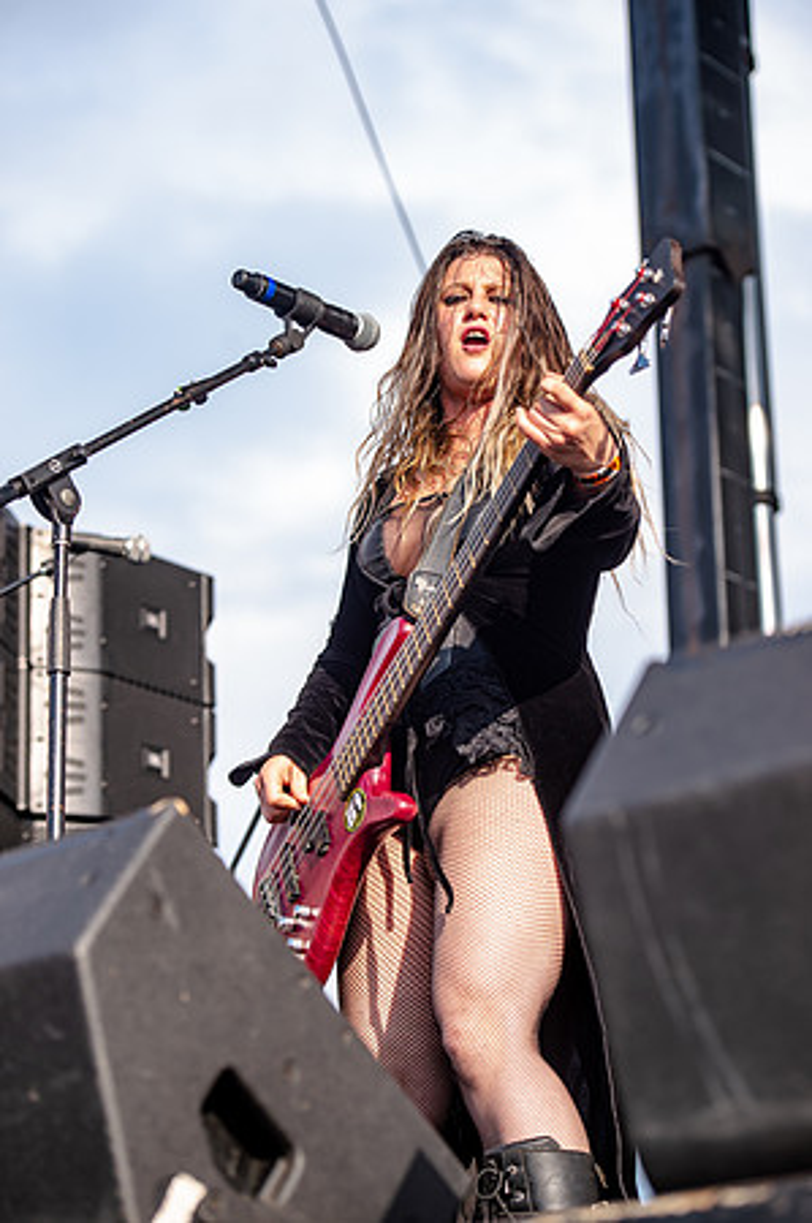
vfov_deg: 21.5
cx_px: 406
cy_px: 612
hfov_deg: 14.4
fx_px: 3221
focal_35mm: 95
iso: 125
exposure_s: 1/640
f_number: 4
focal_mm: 95
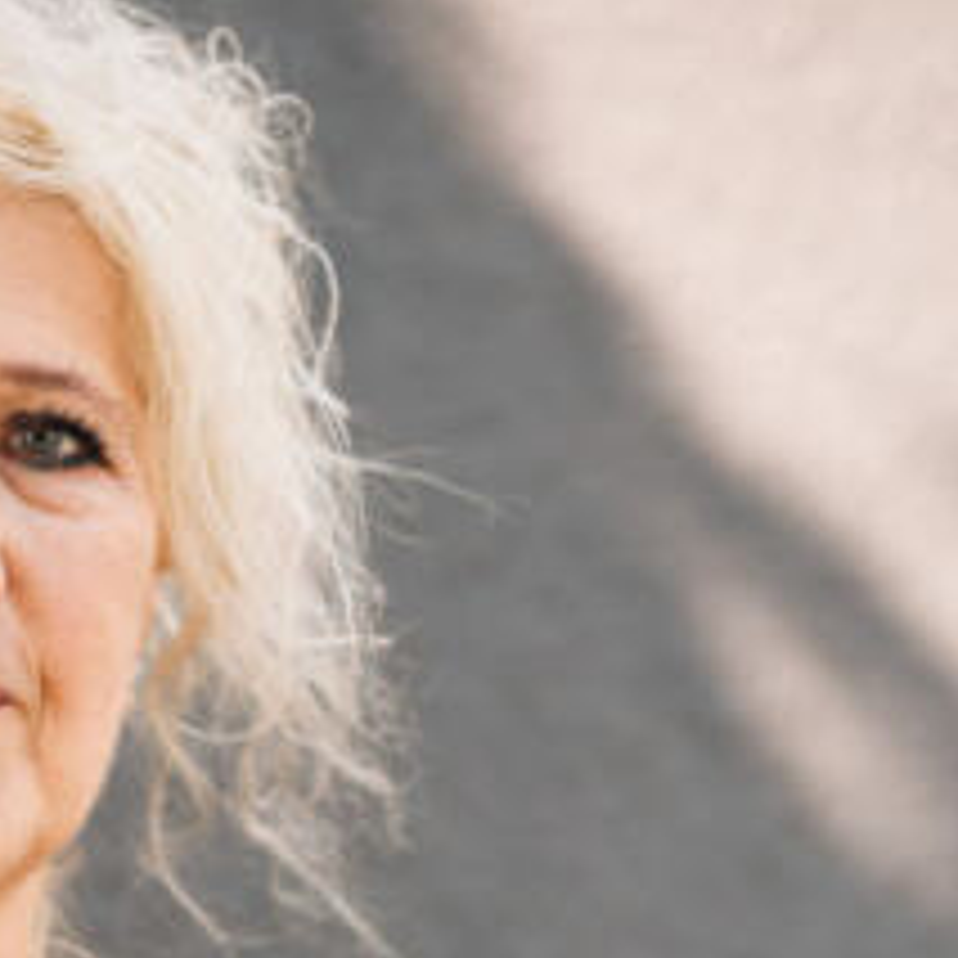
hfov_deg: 5.0
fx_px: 10896
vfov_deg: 5.0
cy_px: 1203
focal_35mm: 348
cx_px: -117
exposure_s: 1/640
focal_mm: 85
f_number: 2.2
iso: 100
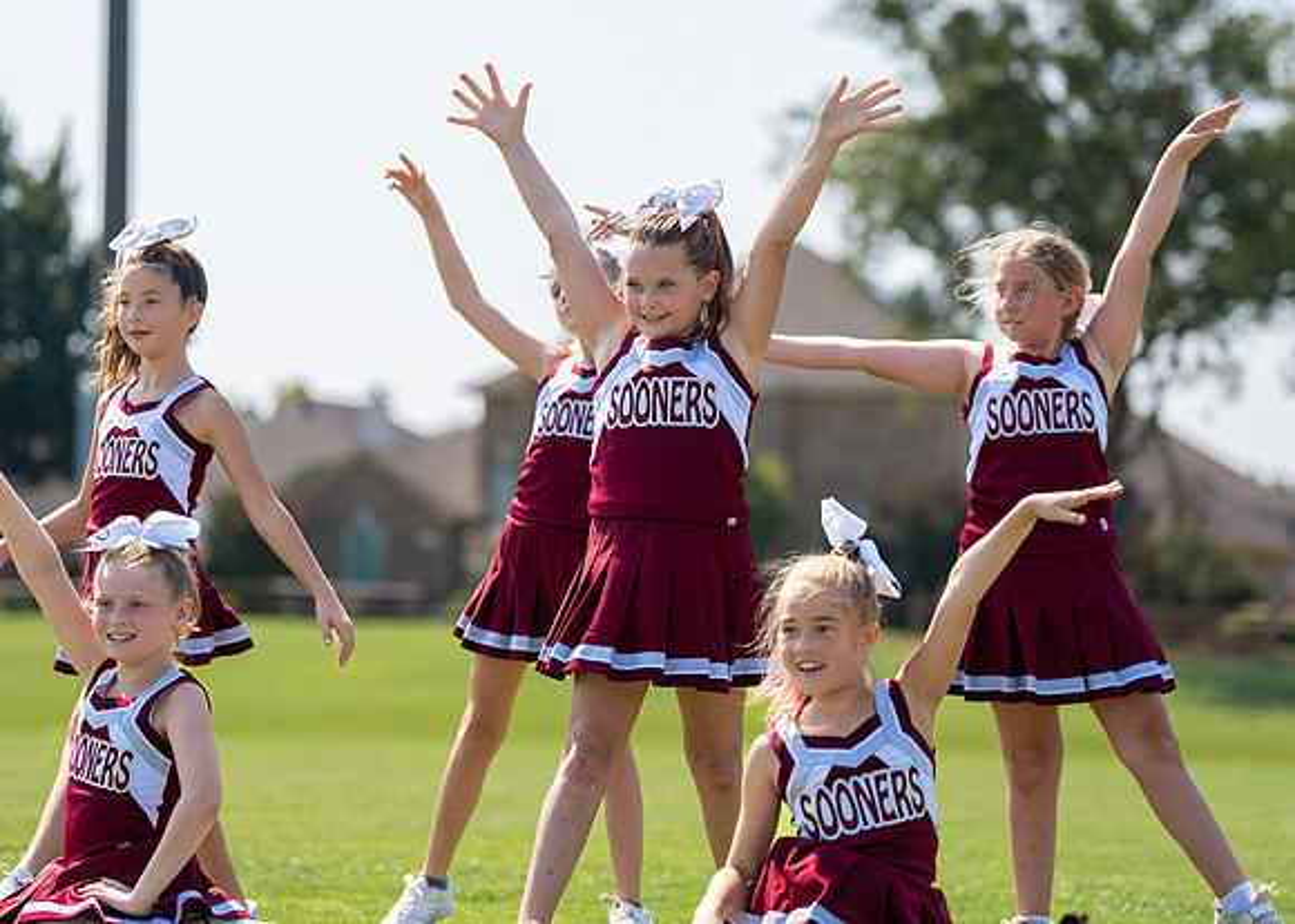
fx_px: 5218
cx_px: 655
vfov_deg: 10.1
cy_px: 413
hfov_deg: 14.1
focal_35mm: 142
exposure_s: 1/2000
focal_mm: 121
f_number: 2.8
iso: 160
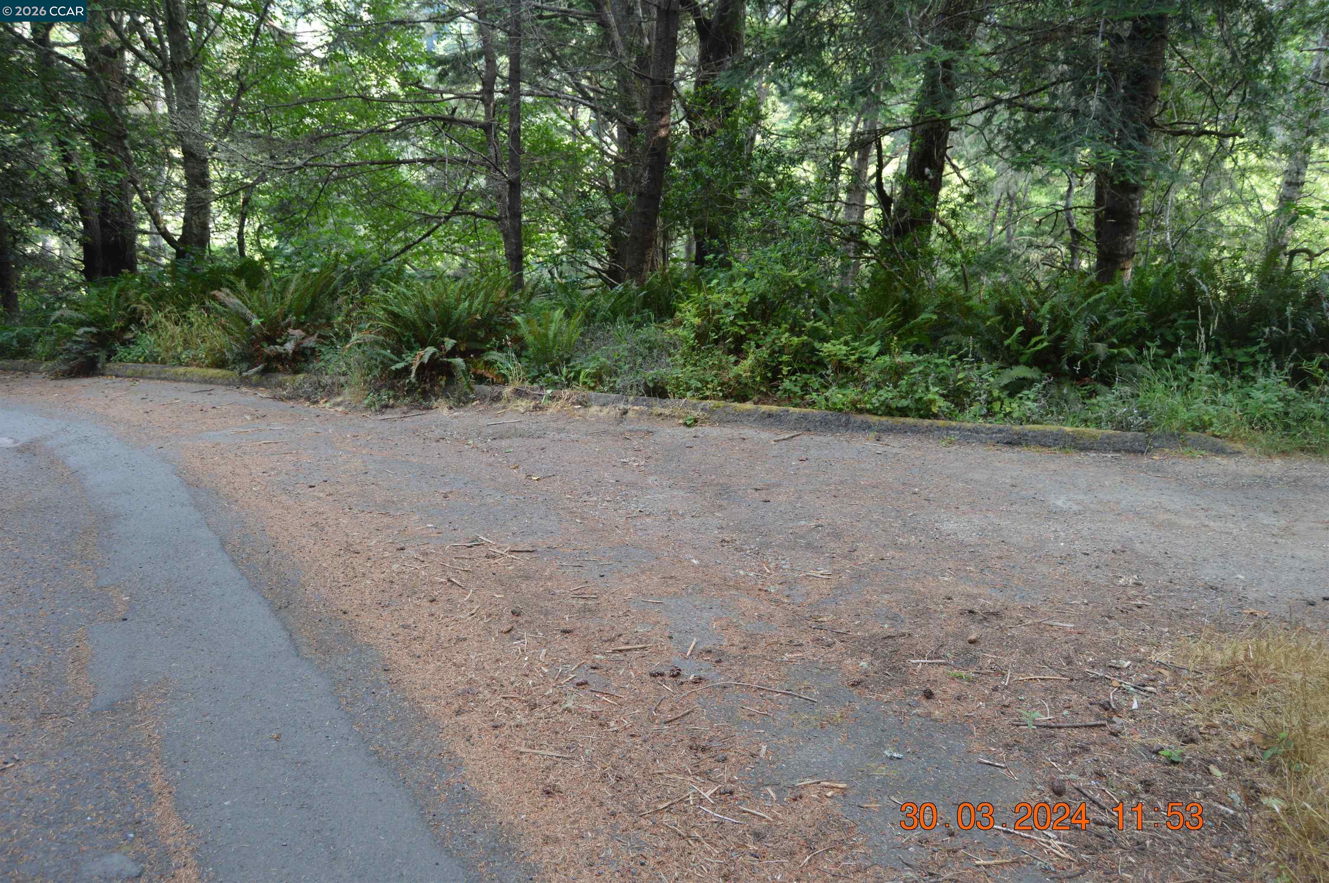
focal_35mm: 27
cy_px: 442
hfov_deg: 67.4
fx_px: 996
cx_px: 664
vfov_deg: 47.8
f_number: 4.5
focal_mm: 18
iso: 400
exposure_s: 1/80
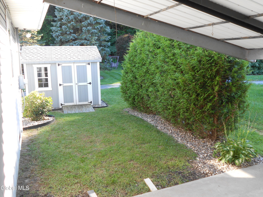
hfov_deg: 56.8
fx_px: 243
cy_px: 98
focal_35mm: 32
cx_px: 132
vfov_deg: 44.2
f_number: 3.6
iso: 80
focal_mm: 5.8
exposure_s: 1/40
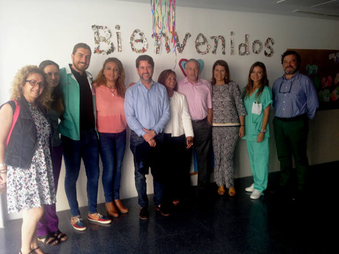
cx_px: 170
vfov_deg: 42.9
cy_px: 127
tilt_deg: -8.7
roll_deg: -0.2
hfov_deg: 55.4
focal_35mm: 33
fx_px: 323
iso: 50
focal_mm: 4.12
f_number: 2.4
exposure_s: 1/40
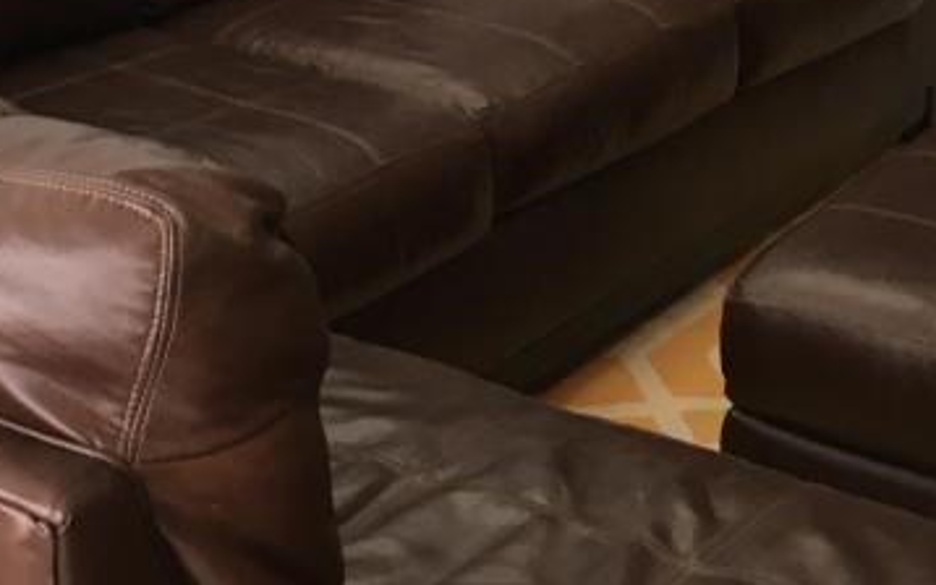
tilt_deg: -9.7
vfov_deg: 14.1
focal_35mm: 88
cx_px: 65
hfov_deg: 22.9
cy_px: -248
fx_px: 2245
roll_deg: +1.4
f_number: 2.2
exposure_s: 1/30
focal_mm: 4.15
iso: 64
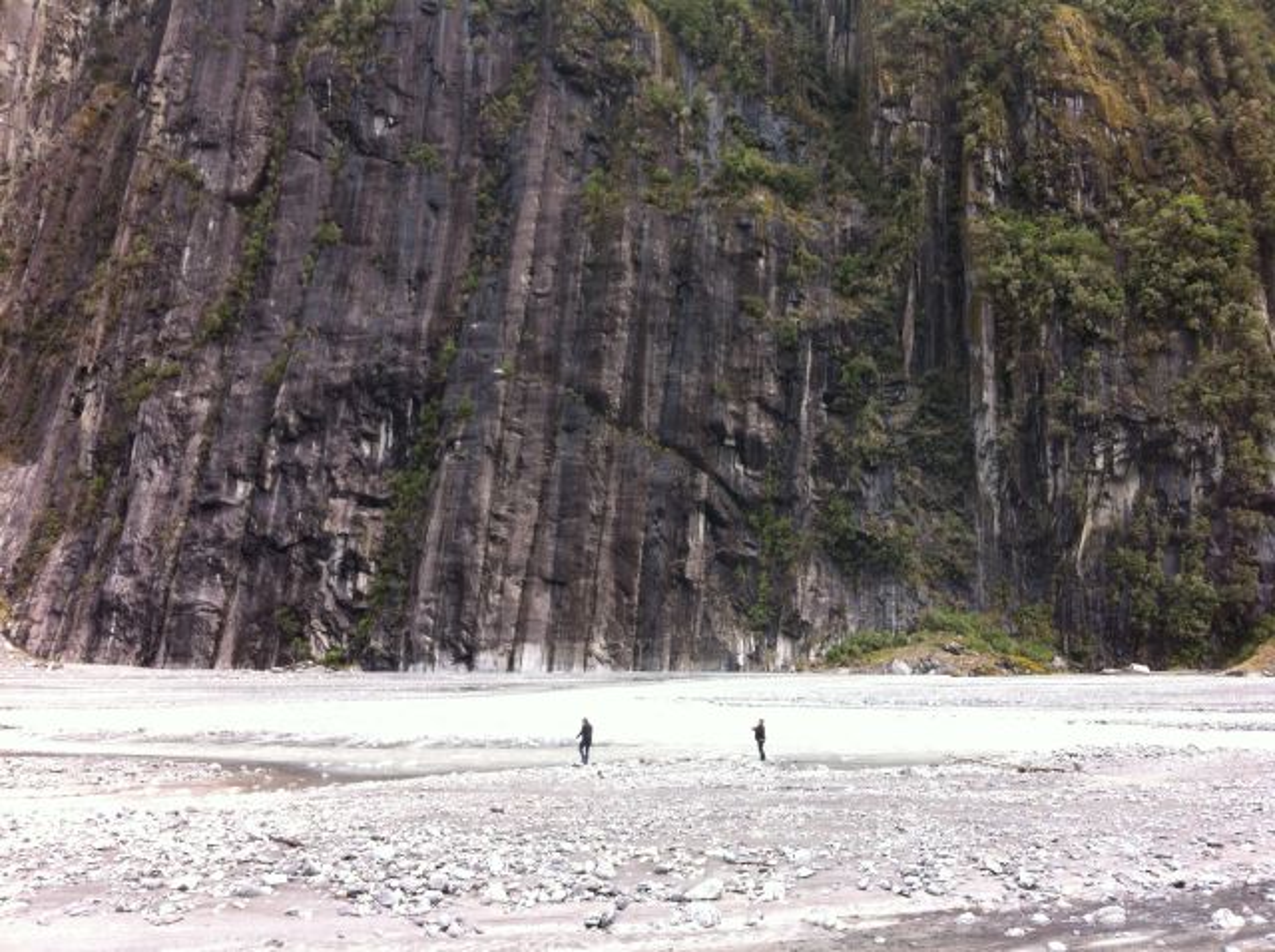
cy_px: 476
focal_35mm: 35
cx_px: 638
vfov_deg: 40.6
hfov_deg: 52.7
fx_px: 1287
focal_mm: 3.85
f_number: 2.8
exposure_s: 1/148
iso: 80
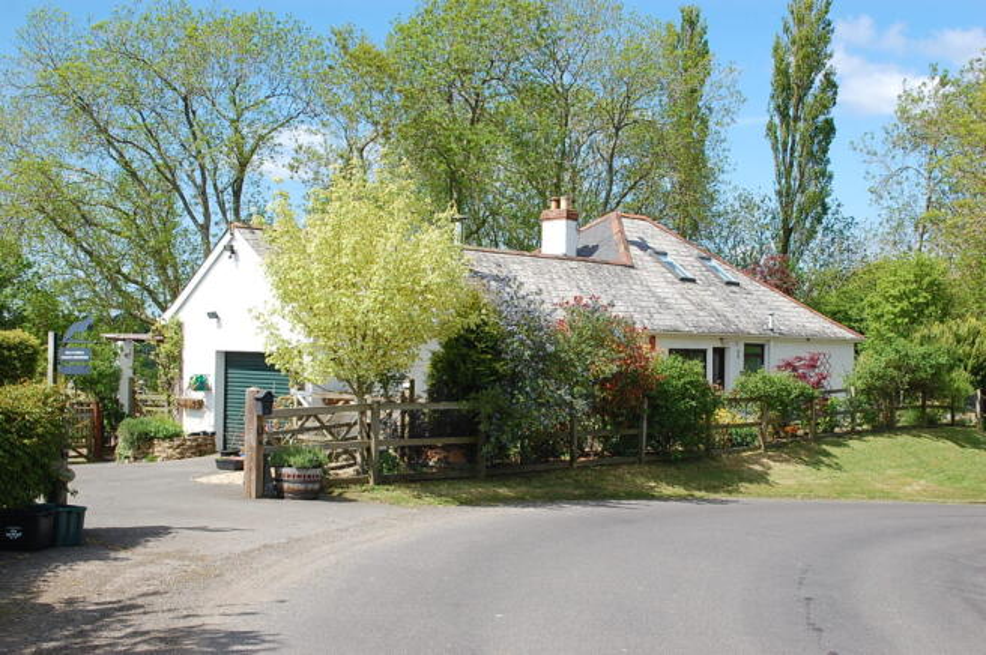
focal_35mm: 45
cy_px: 328
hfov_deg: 43.6
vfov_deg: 29.8
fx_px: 1231
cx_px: 493
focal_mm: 30
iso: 200
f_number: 8
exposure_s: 1/250
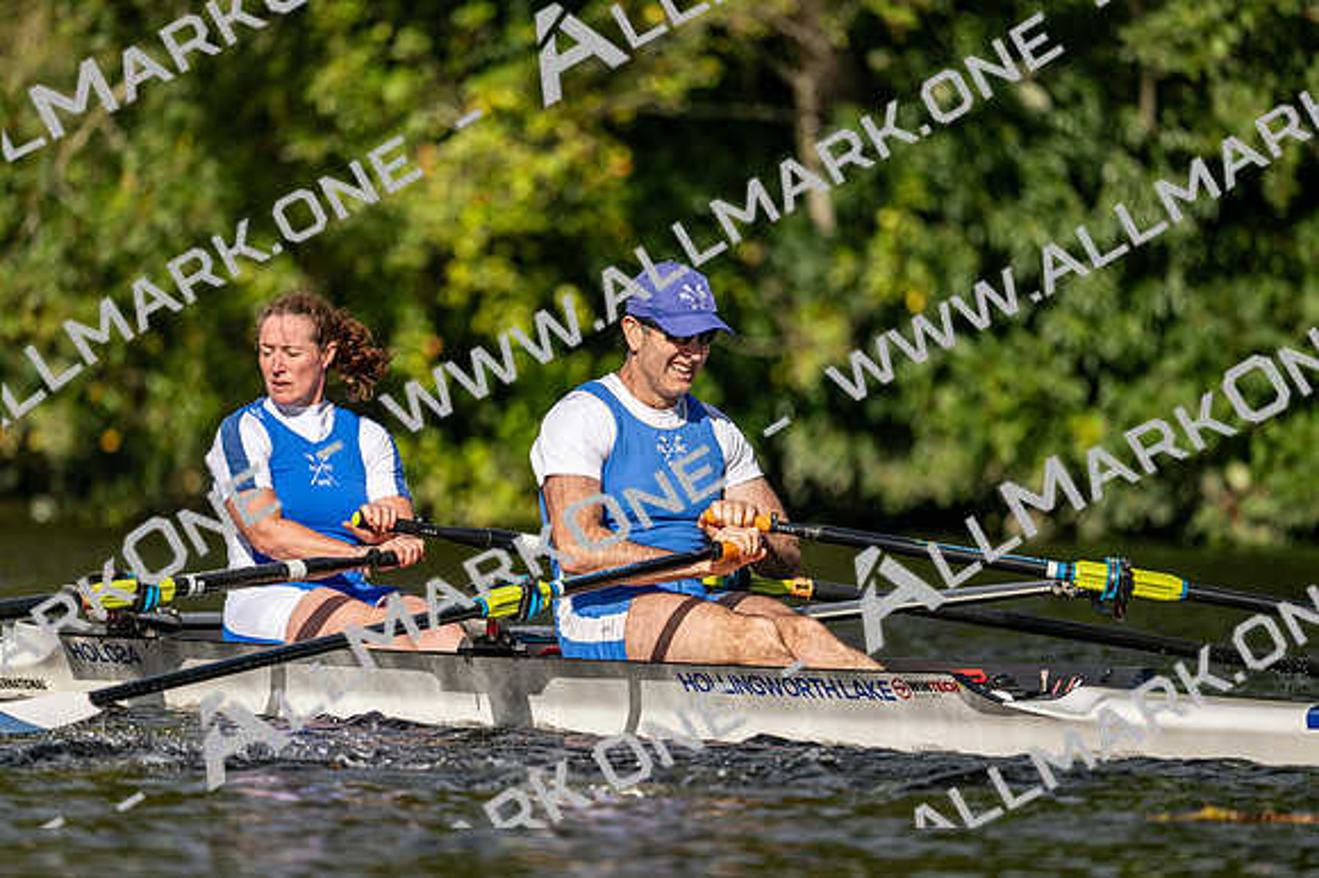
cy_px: 439
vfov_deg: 3.4
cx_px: 660
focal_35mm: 400
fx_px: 14650
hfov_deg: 5.2
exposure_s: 1/2500
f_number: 4.5
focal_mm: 400
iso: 200
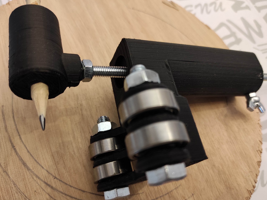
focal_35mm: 27
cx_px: 131
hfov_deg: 65.4
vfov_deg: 51.2
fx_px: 208
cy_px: 107
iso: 956
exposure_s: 1/33
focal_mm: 5.43
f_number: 1.89
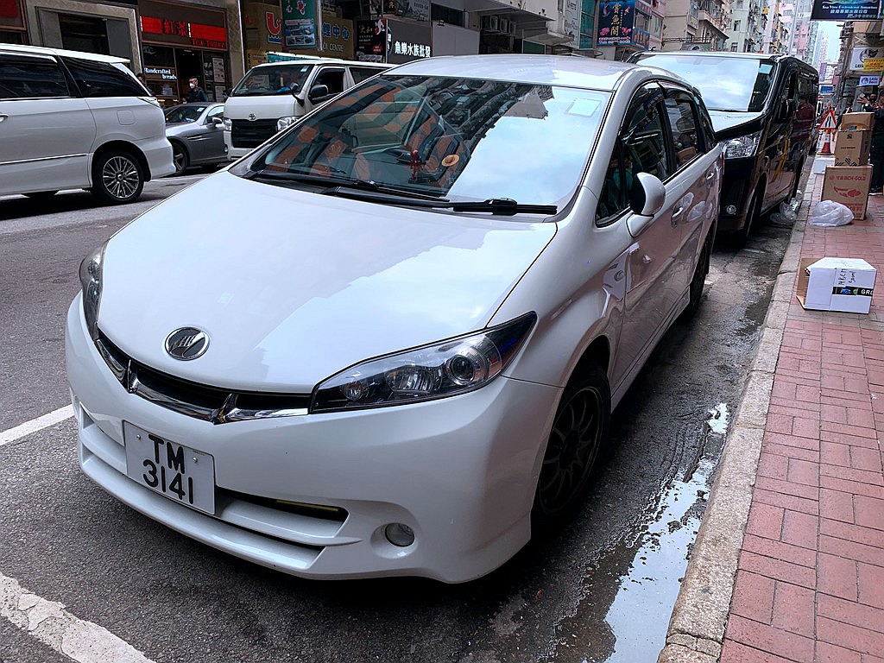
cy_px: 332
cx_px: 442
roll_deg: -0.8
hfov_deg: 67.3
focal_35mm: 26
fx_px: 664
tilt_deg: -18.9
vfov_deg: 53.1
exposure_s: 1/1021
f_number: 1.8
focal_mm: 4.25
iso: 25
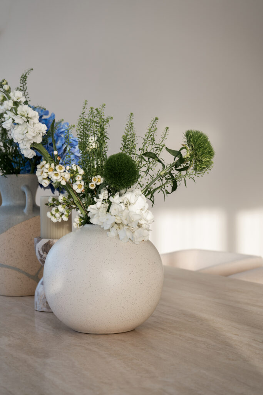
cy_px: 198
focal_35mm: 70
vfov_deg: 28.8
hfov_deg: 19.5
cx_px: 132
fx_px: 767
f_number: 9
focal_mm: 70
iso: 100
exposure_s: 1/13
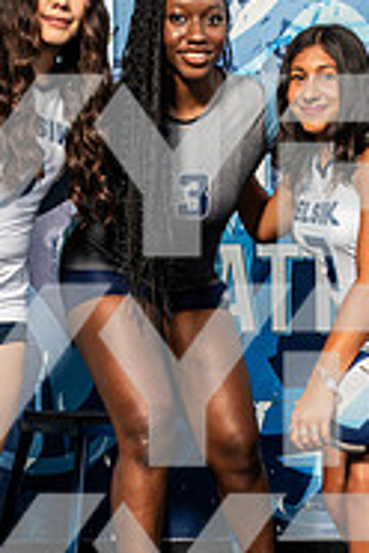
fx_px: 969
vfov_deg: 31.6
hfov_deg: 21.5
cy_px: 378
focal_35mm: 63
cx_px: 250
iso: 250
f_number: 7.1
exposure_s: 1/250
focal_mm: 26
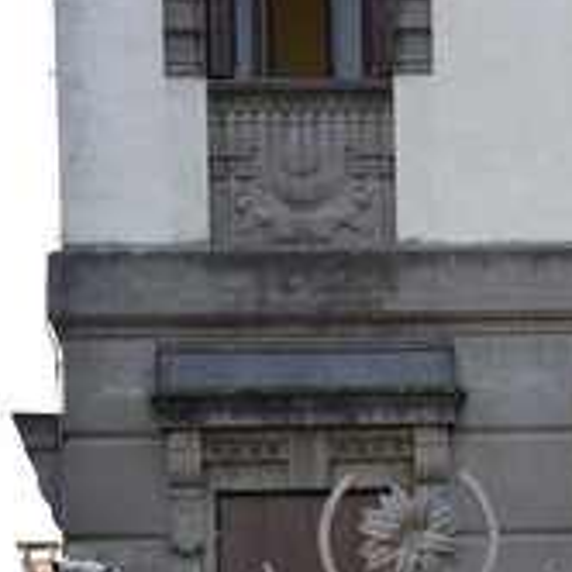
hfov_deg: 8.6
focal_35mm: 203
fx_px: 3795
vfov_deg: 8.6
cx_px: 419
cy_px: 613
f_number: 5.3
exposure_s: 1/1000
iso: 800
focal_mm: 66
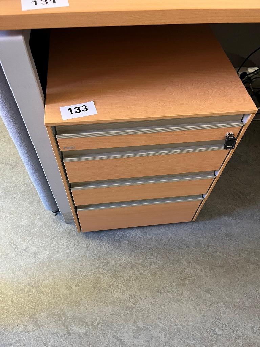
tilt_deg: -54.0
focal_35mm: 26
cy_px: 174
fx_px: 260
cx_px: 130
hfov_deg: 53.1
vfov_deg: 67.3
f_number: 1.6
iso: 250
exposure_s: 1/50
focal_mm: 5.1
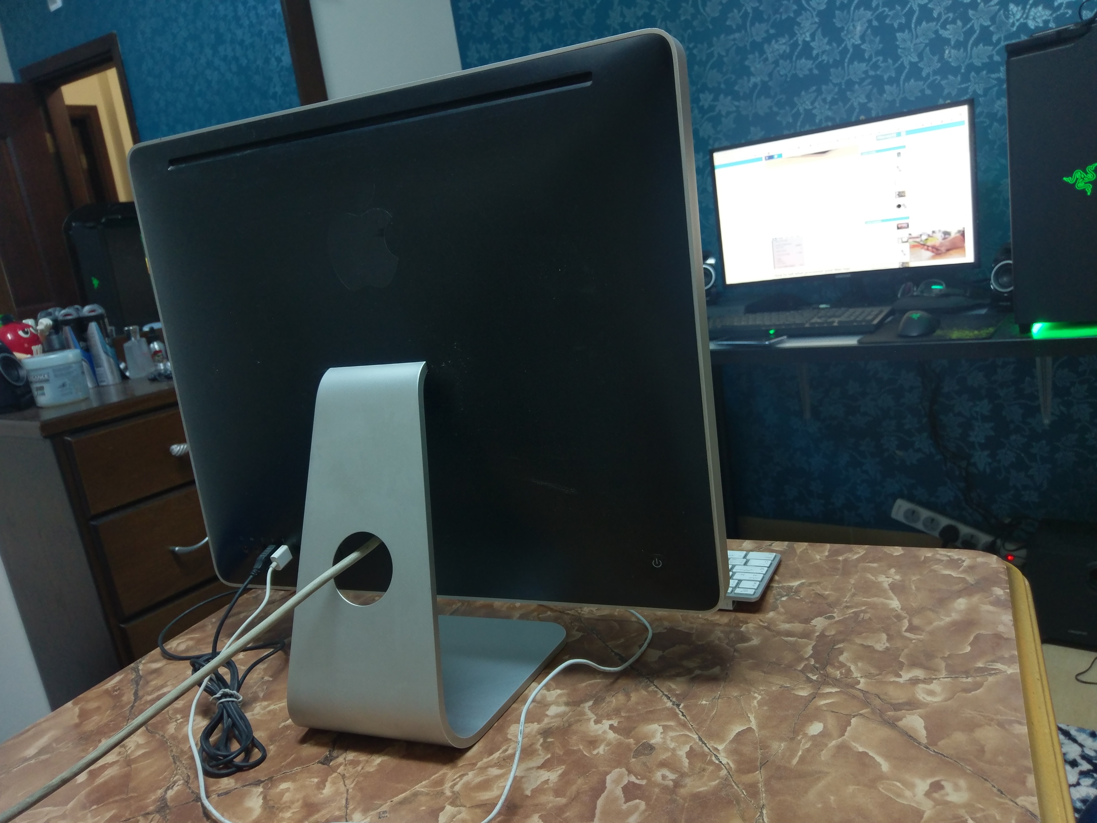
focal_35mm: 26
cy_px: 412
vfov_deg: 53.1
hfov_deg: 67.3
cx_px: 548
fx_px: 824
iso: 250
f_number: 1.8
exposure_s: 1/25
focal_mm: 4.58
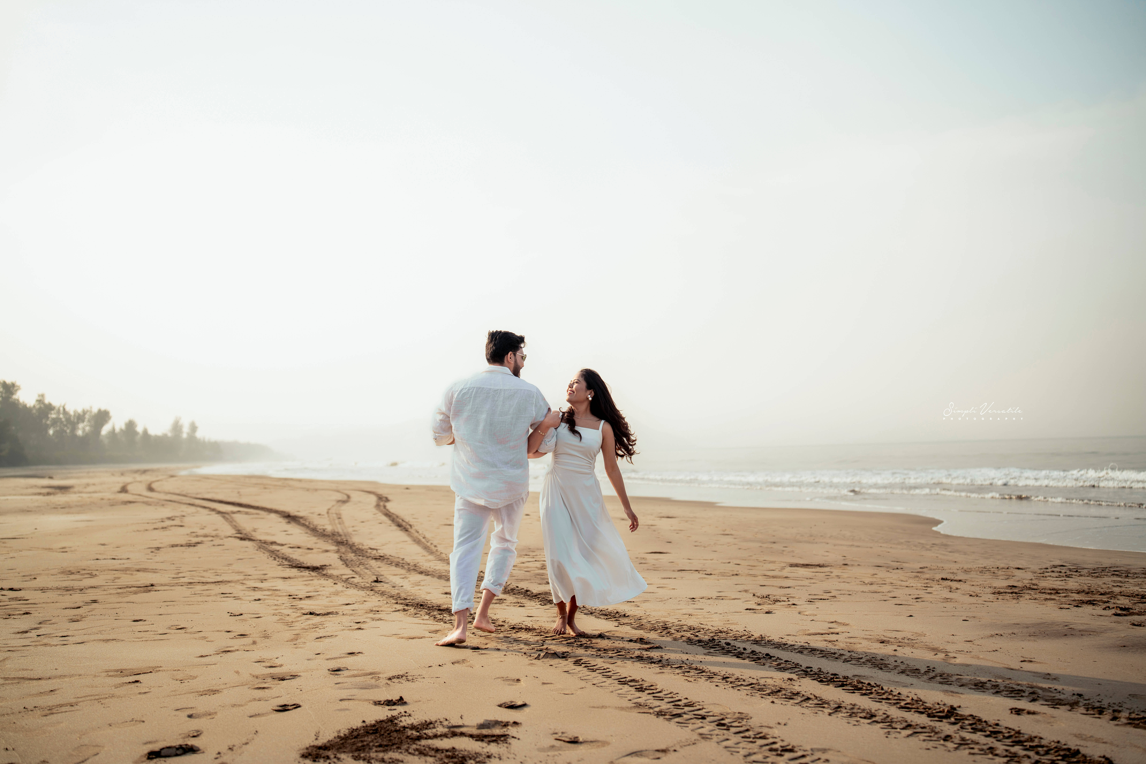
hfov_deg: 54.4
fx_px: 1114
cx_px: 573
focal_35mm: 35
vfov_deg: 37.9
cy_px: 382
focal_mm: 35
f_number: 2
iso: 160
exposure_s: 1/1250
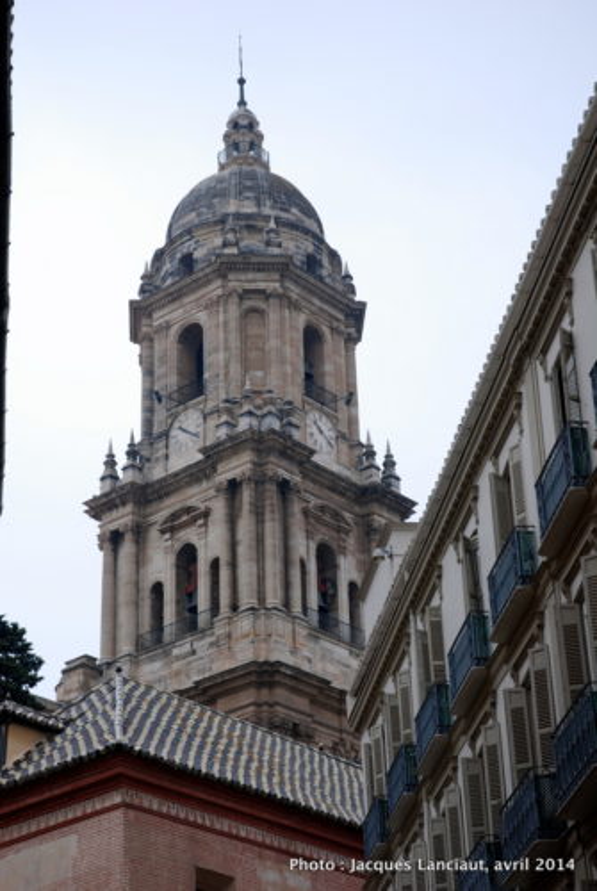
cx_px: 298
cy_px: 446
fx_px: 1859
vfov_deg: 27.0
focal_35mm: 75
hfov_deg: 18.2
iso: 100
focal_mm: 50
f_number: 6.3
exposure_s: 1/160
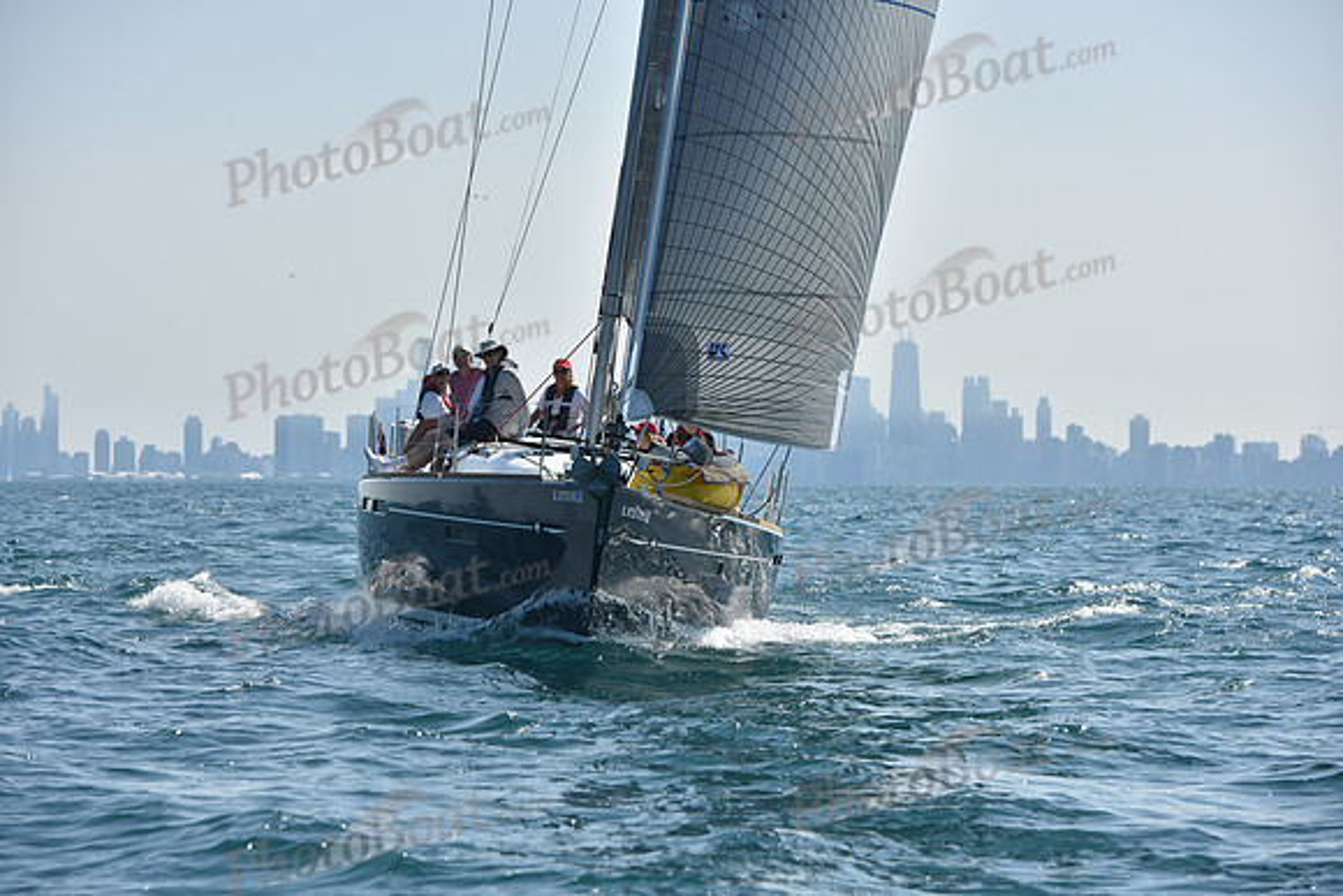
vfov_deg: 9.5
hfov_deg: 14.2
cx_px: 672
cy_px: 448
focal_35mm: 145
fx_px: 5410
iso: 250
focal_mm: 145
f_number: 7.1
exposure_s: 1/1600
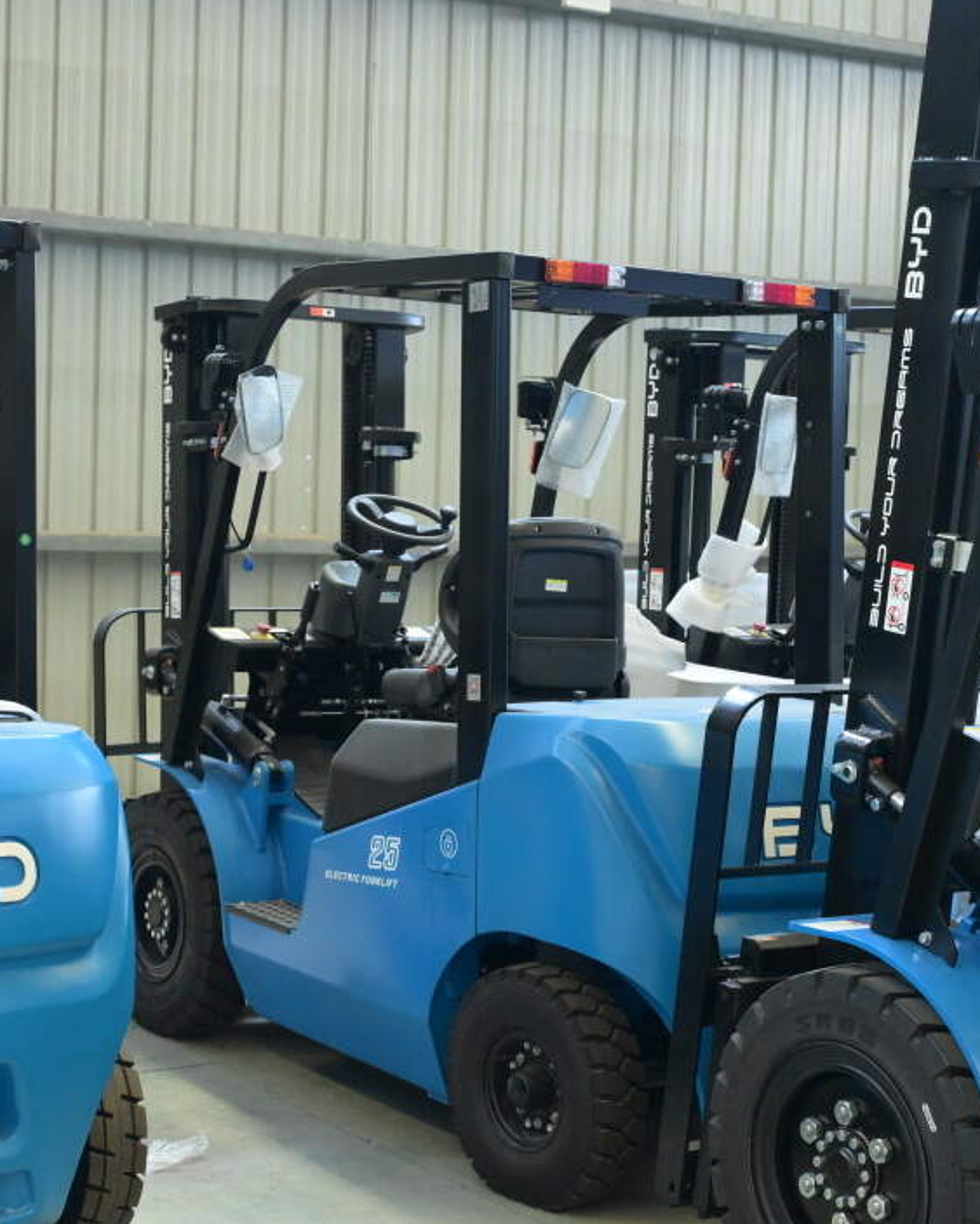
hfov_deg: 23.9
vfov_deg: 29.6
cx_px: 442
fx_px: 2319
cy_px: 611
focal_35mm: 64
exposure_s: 1/250
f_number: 4
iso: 3200
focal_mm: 30.5
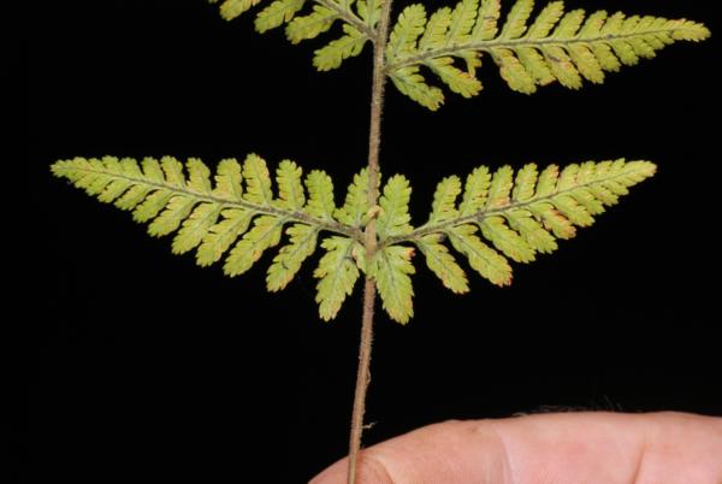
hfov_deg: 19.4
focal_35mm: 105
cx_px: 361
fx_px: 2109
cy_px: 242
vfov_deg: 13.1
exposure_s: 1/60
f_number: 22
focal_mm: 70
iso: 200
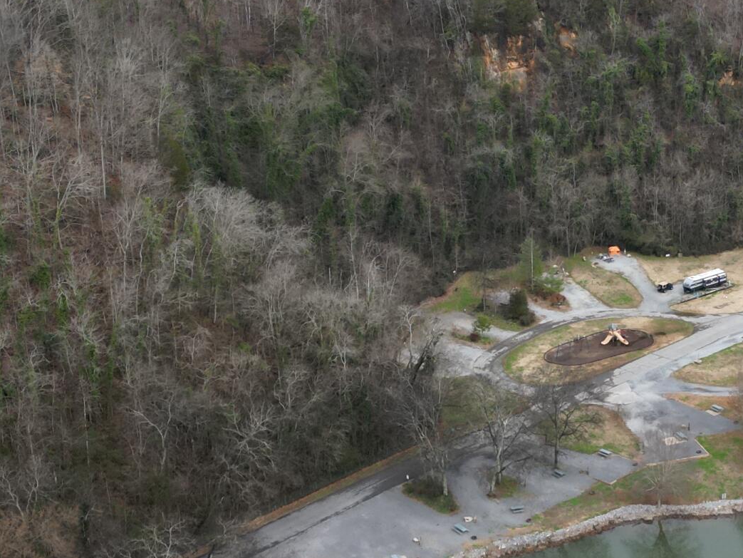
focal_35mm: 69
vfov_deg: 21.2
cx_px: 657
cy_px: 383
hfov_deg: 27.2
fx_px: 1482
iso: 130
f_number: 1.7
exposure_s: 1/1500
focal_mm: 6.72
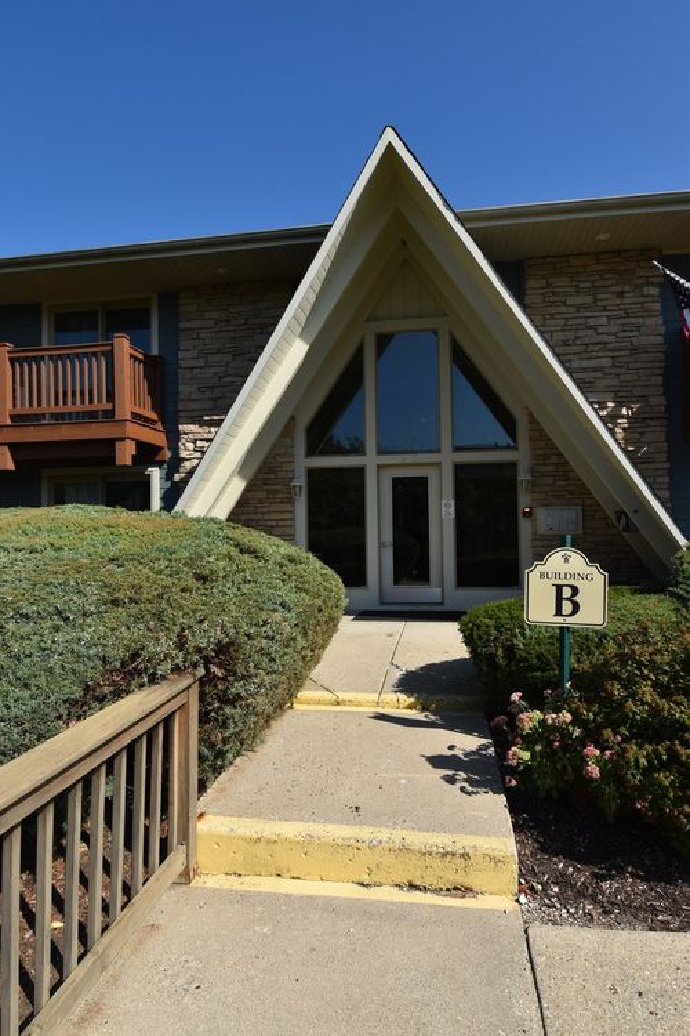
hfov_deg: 63.2
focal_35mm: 20
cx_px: 345
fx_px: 561
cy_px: 518
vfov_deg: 85.4
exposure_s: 1/200
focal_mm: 13
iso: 100
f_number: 11
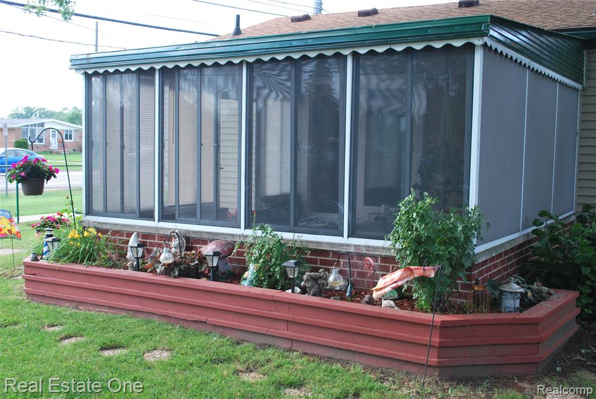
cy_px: 200
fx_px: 646
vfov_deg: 34.3
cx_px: 298
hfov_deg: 49.5
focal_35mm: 39
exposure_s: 1/100
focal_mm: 26
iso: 200
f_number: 5
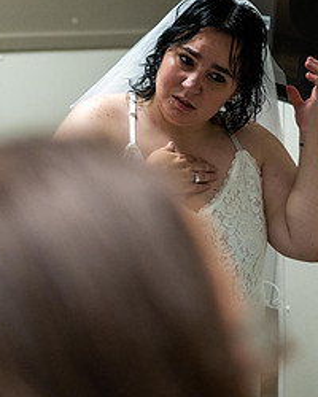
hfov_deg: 12.6
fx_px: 1435
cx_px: 105
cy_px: 96
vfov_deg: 15.7
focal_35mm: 122
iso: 800
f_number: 1.8
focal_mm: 35
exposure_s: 1/640
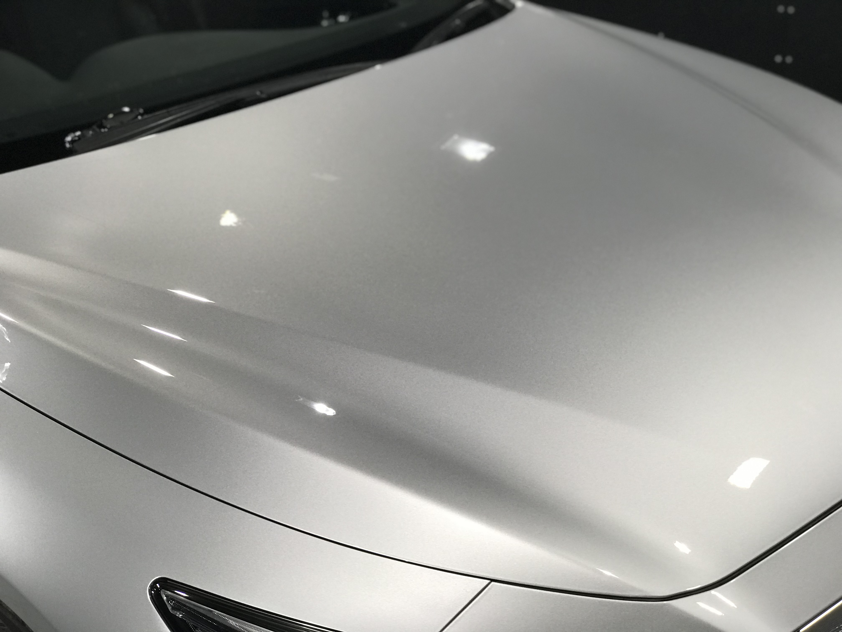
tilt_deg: -23.5
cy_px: 316
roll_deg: +3.9
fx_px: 1386
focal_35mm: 57
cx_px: 421
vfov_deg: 25.7
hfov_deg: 33.8
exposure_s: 1/60
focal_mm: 6.6
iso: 50
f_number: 2.8
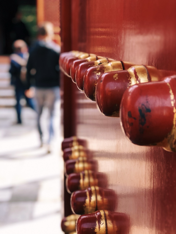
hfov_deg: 25.7
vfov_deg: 33.8
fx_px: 386
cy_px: 117
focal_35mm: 57
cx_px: 88
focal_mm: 6.6
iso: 25
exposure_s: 1/60
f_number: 2.8
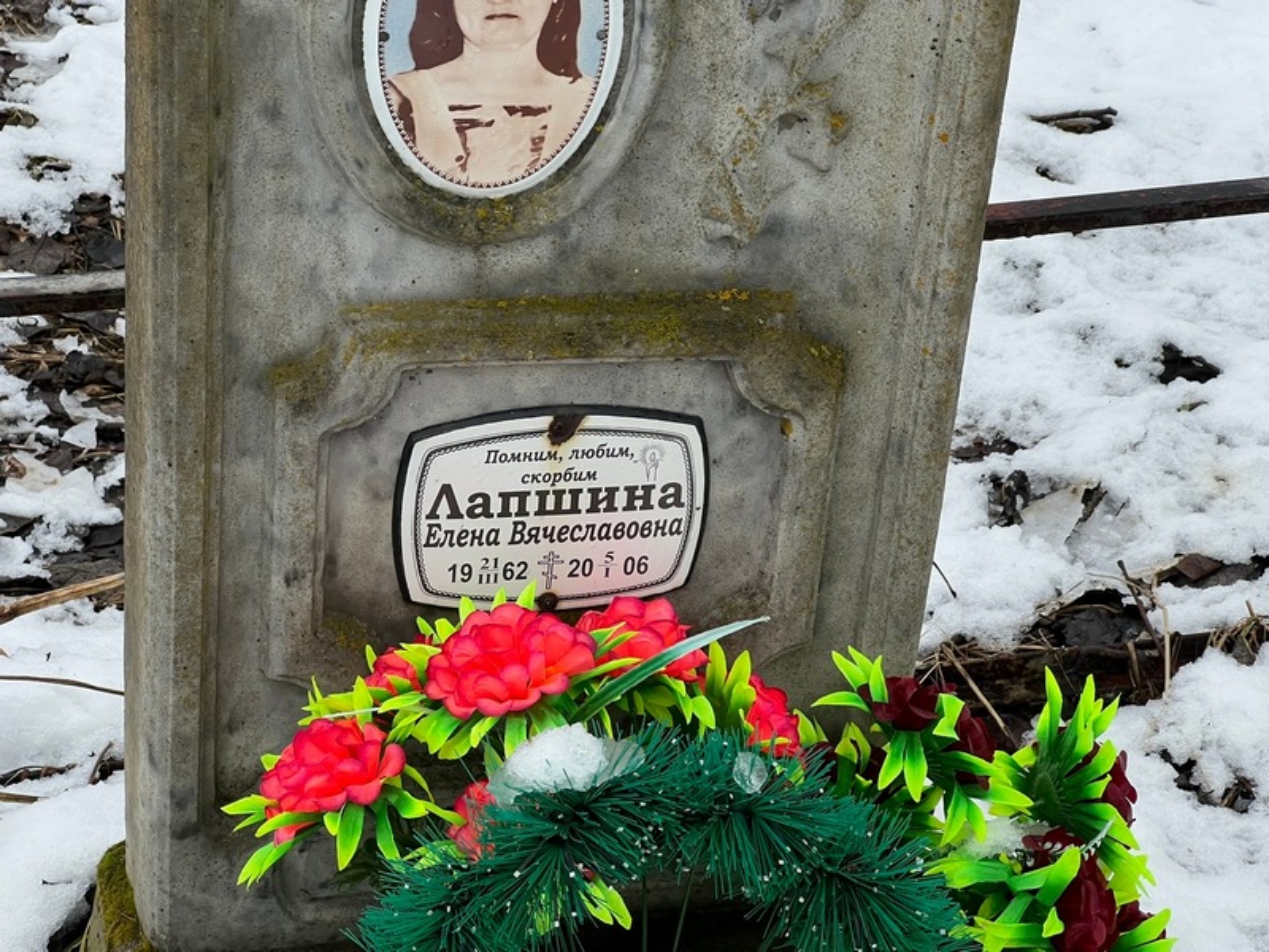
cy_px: 476
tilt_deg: -30.4
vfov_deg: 19.1
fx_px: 2823
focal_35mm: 77
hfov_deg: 25.3
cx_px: 634
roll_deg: -4.0
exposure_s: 1/99
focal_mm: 9
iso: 100
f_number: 2.8
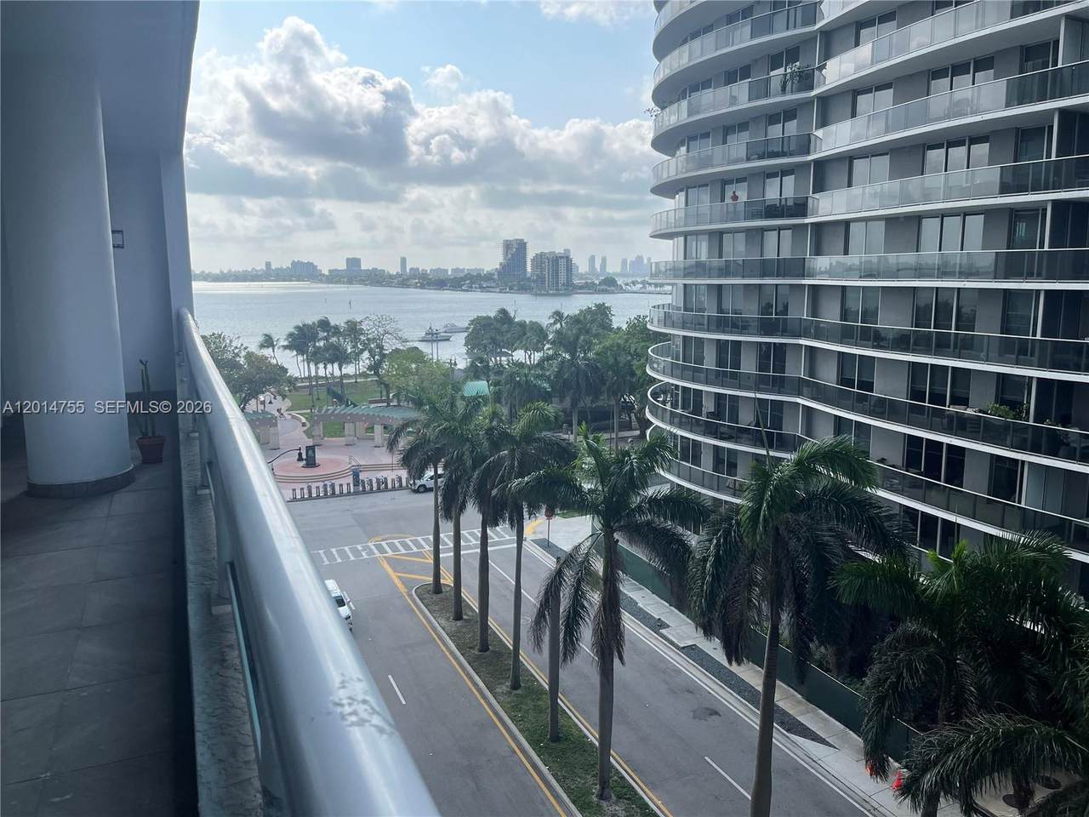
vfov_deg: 53.1
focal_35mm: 26
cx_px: 544
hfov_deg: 67.3
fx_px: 818
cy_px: 408
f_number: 1.6
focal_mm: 5.1
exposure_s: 1/2137
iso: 50
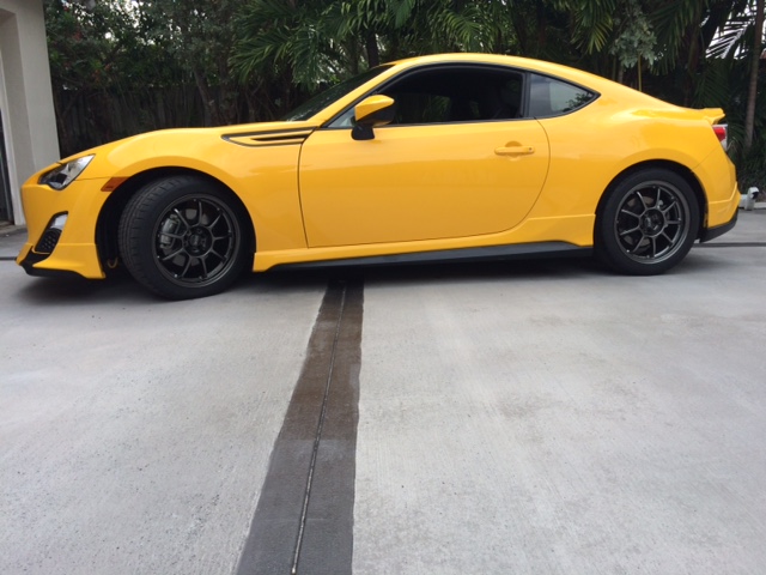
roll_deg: +0.2
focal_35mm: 29
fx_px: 642
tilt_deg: -12.1
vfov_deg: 48.2
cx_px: 383
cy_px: 288
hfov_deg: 61.7
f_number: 2.2
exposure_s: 1/820
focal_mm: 4.15
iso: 32
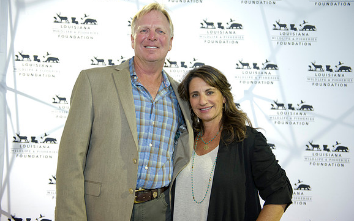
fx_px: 434
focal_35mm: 45
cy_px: 105
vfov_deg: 28.6
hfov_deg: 44.4
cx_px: 177
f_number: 2.8
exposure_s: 1/80
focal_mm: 44
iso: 3200
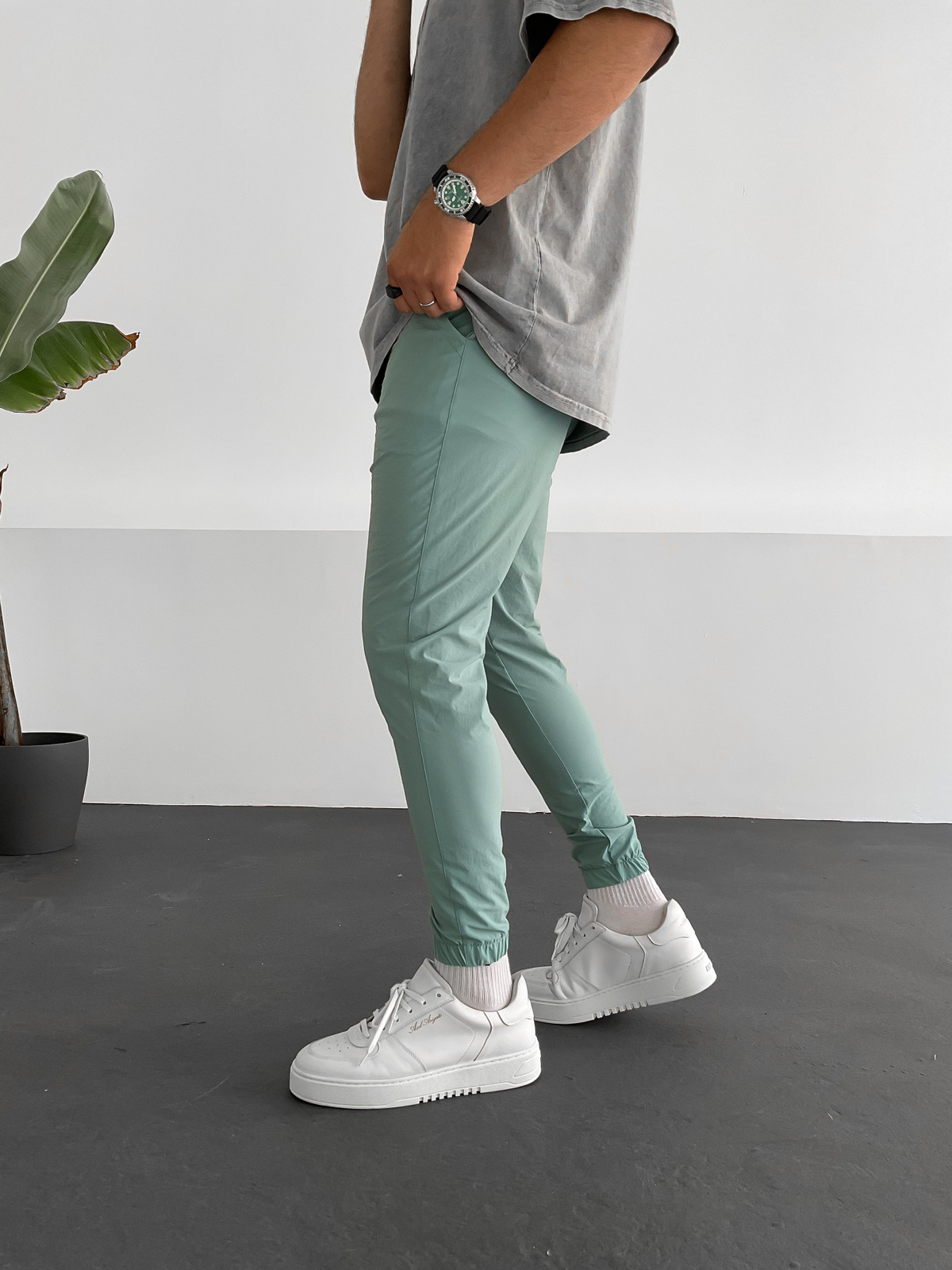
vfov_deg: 61.7
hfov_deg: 48.2
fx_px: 1063
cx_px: 476
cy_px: 635
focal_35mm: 29
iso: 50
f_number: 1.8
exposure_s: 1/120
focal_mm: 3
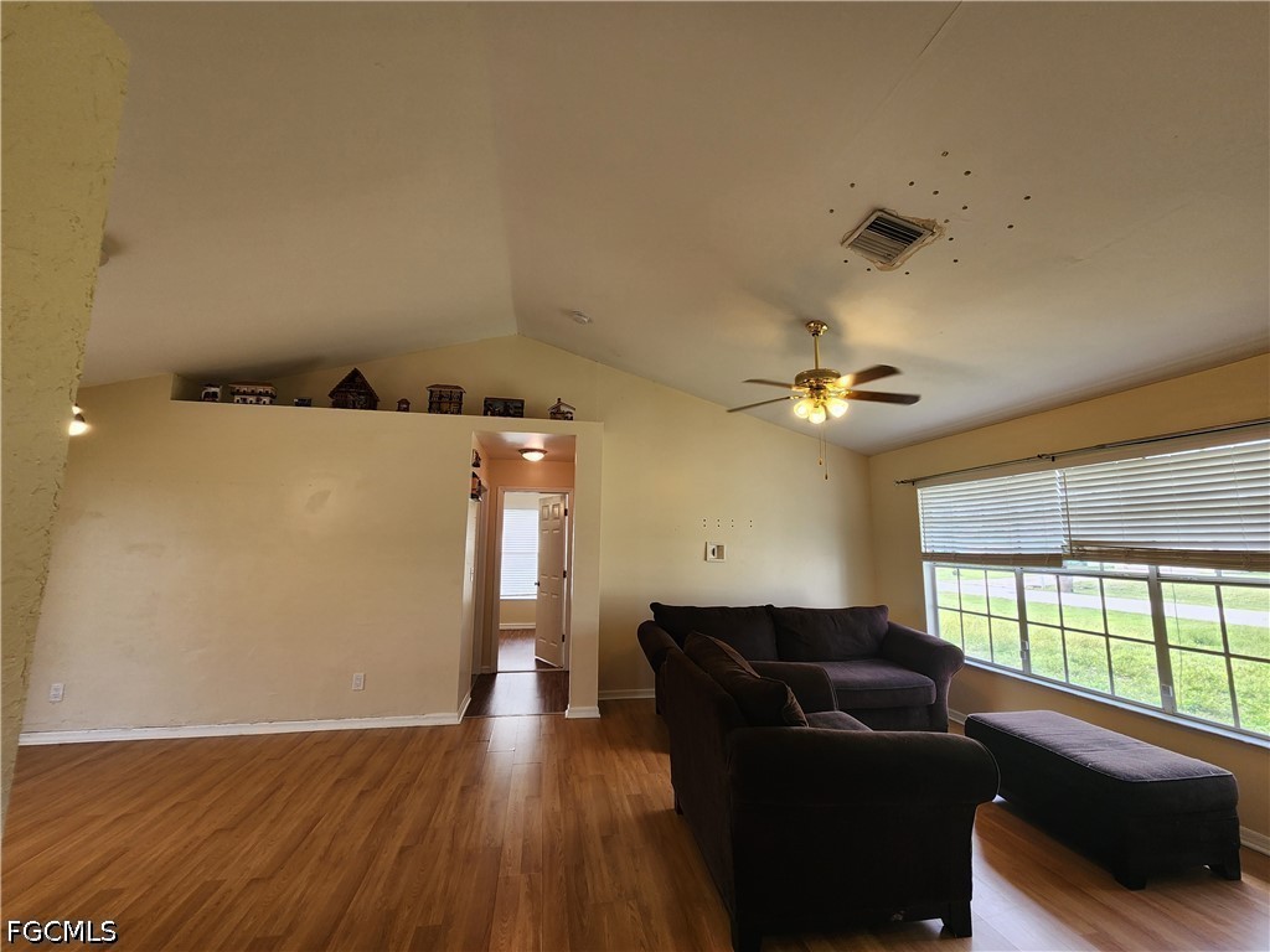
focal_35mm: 13
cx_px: 635
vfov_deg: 89.9
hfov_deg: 106.2
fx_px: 477
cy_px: 476
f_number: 2.2
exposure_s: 1/60
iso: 50
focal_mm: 2.2
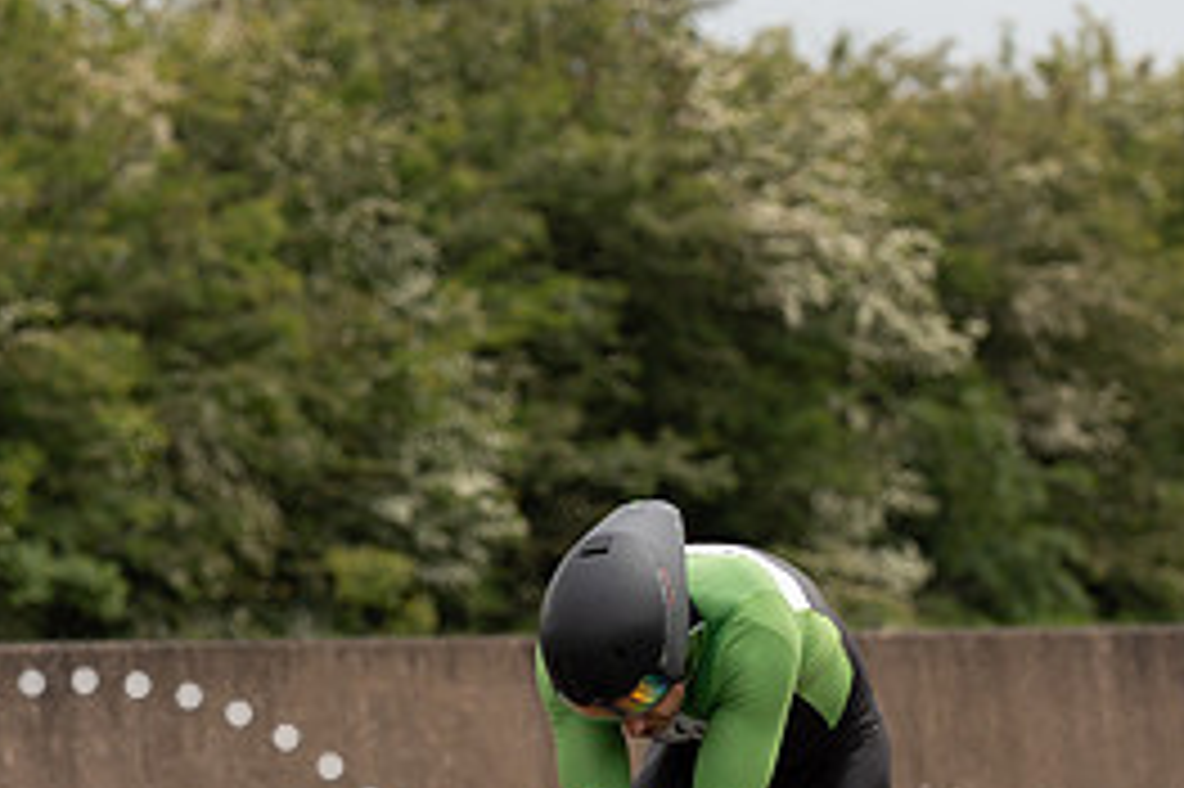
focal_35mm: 510
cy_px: 671
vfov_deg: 2.7
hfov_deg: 4.0
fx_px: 16762
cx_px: 877
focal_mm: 142
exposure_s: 1/800
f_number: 4
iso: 125
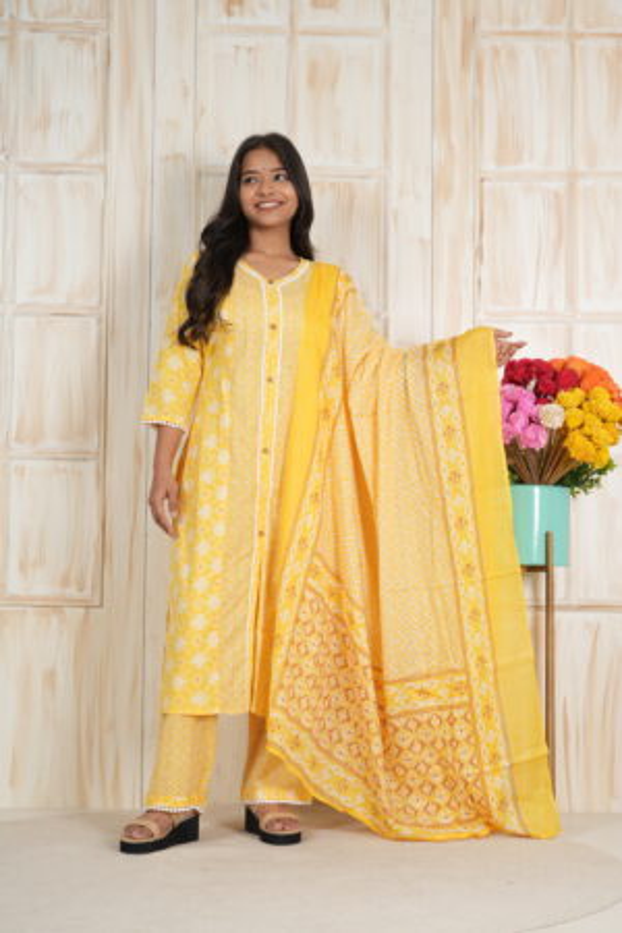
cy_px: 466
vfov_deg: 33.4
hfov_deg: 22.6
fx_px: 1555
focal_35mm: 60
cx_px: 311
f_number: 5.6
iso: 100
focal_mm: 60
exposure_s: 1/125
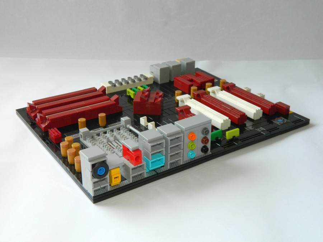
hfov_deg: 40.4
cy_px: 121
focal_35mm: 47
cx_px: 162
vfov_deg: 30.9
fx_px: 439
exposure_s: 1/30
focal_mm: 8.4
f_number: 3.6
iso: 100
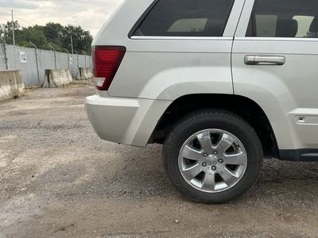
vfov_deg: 49.7
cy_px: 119
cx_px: 159
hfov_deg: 63.4
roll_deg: +0.6
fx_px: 257
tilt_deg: -11.4
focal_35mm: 28
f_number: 1.8
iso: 50
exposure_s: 1/122
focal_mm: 3
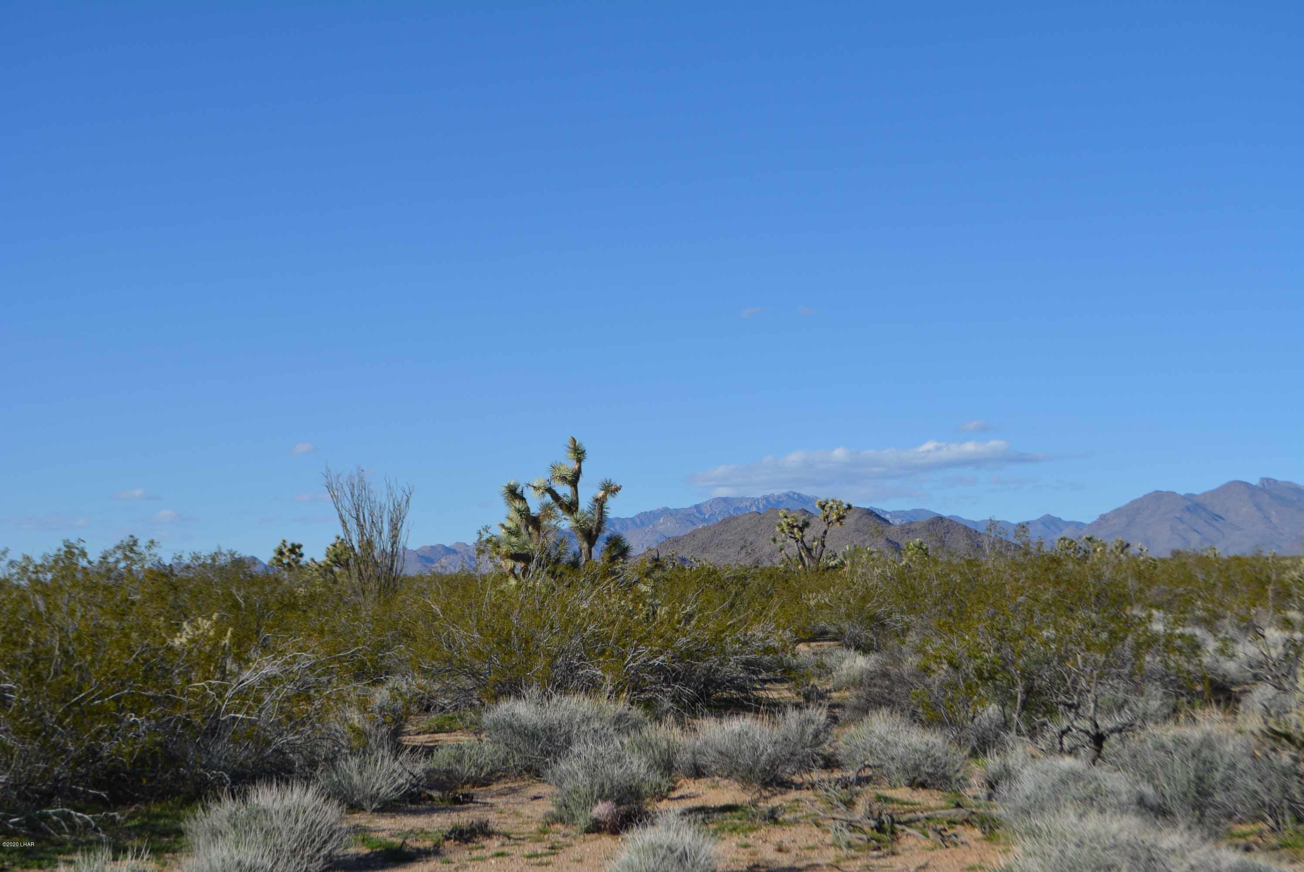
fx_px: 2175
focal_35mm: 60
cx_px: 652
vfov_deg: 22.7
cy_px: 436
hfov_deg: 33.4
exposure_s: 1/2000
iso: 400
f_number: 7.1
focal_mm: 40
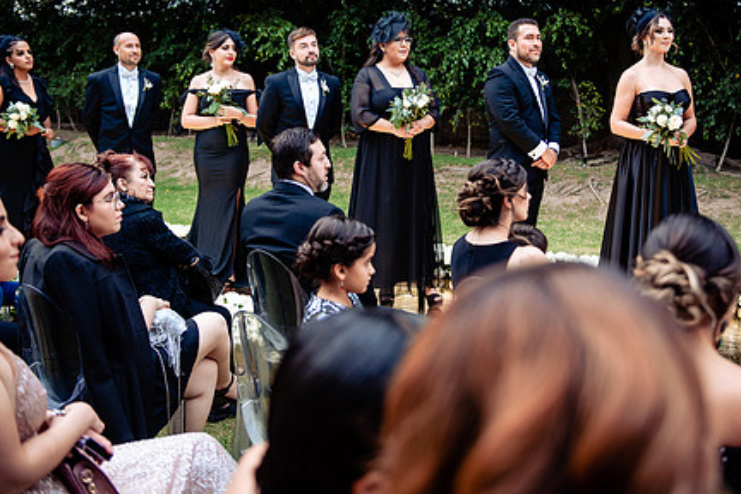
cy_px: 191
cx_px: 400
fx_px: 1050
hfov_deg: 38.9
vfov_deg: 26.4
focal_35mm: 51
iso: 320
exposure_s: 1/160
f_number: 2.8
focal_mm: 38
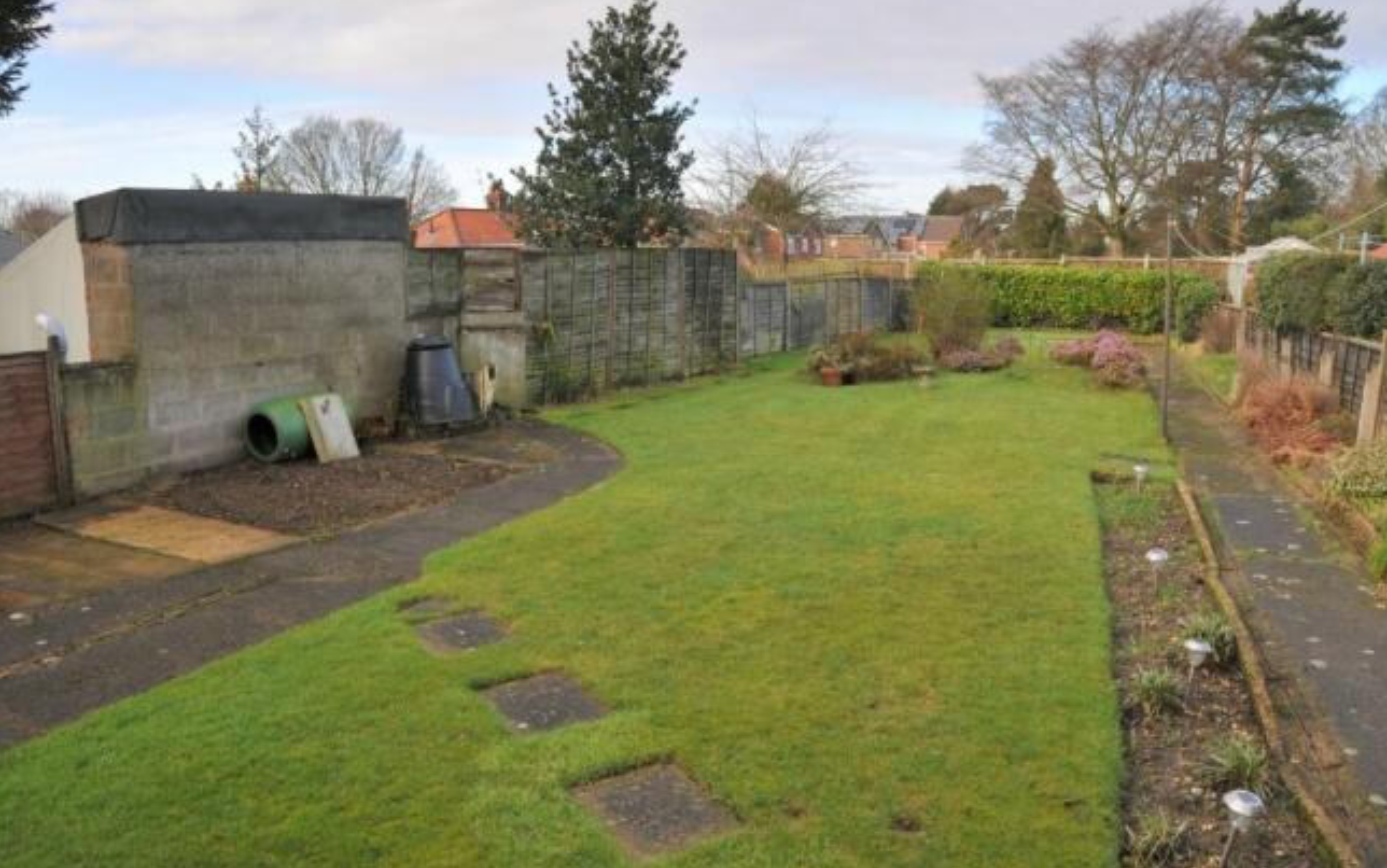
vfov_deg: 44.6
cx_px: 702
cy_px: 424
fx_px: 1059
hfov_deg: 66.4
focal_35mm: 28
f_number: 7.1
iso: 200
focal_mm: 18
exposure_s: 1/200
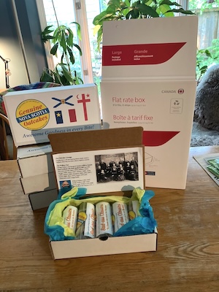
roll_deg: +4.5
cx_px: 110
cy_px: 146
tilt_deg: -26.1
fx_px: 236
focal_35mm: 28
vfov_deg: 63.4
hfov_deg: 49.7
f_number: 1.8
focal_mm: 3.99
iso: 640
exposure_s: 1/24
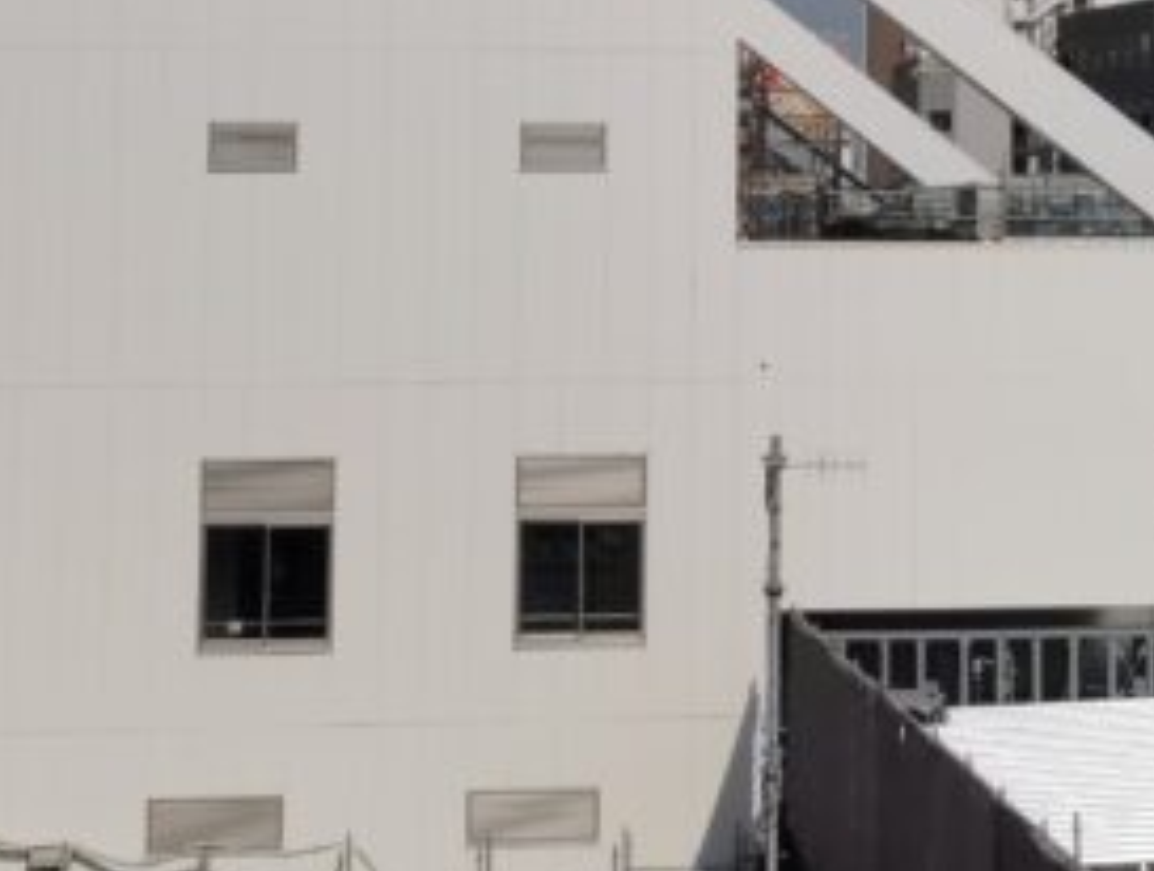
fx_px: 3508
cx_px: 850
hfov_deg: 18.6
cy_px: -112
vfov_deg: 13.8
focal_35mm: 105
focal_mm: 4.22
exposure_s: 1/2247
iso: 50
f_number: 1.8
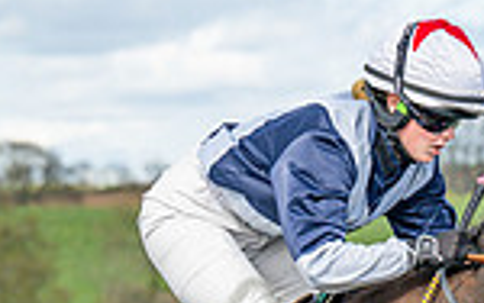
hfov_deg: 5.1
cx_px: 466
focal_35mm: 413
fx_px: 5452
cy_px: 503
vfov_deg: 3.2
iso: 400
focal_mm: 90
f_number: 4.5
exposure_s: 1/1600
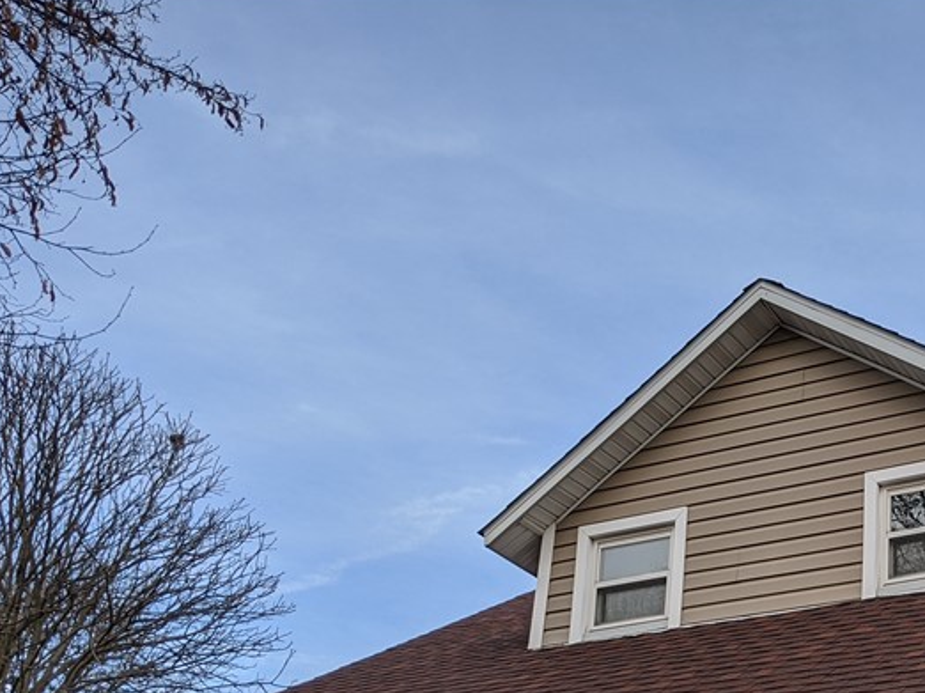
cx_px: 849
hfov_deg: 34.0
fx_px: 1416
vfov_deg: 26.3
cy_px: 668
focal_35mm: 53
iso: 55
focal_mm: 4.44
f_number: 1.8
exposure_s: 1/838
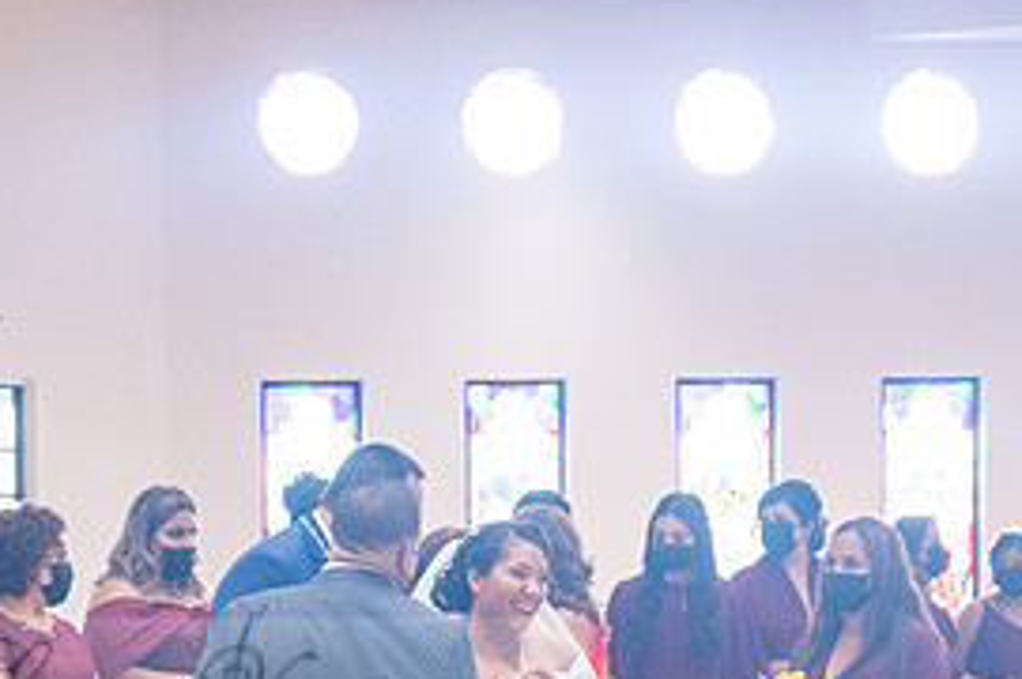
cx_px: 312
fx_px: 4622
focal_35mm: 163
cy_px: 770
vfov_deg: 8.3
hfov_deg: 12.6
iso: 2500
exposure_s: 1/200
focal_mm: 70
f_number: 4
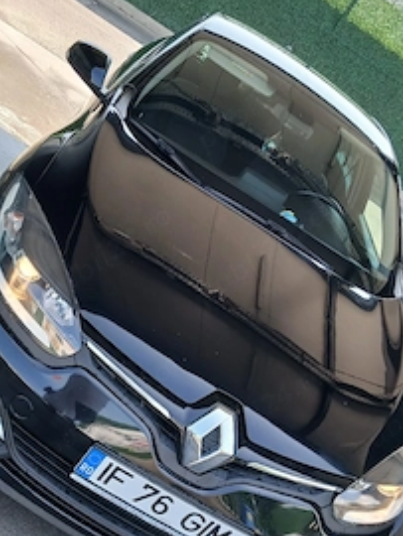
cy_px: 280
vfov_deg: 46.7
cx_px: 147
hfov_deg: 35.8
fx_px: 620
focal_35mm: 40
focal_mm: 3.98
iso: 32
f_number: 1.8
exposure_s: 1/101
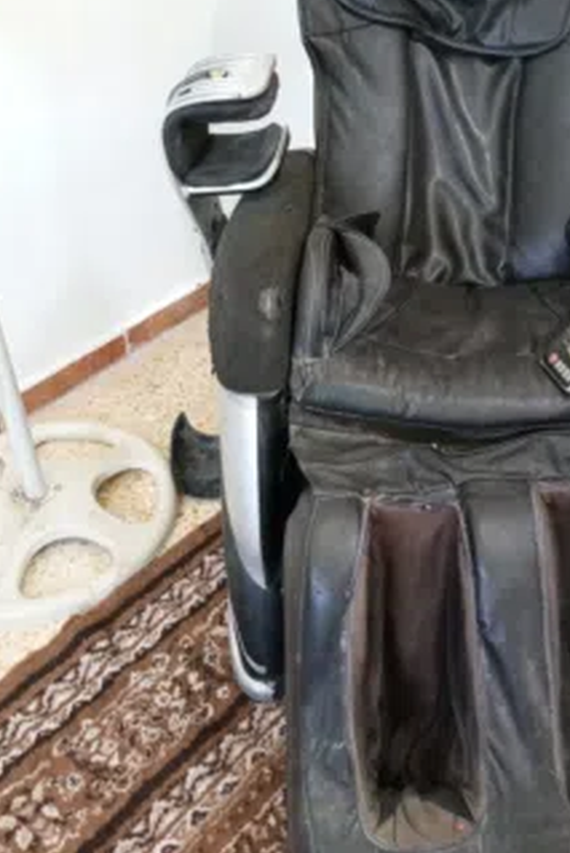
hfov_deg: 42.9
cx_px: 393
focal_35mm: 30
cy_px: 342
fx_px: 712
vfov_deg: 61.4
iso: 823
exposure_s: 1/50
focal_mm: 4.15
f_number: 1.6
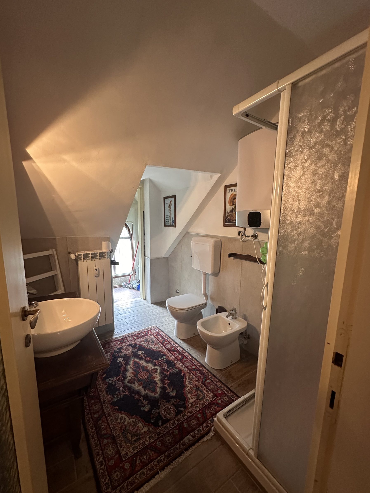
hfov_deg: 81.8
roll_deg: -0.9
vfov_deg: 98.1
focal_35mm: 15
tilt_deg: -9.3
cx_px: 185
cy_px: 253
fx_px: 214
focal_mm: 2.22
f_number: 2.2
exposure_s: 1/50
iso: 500
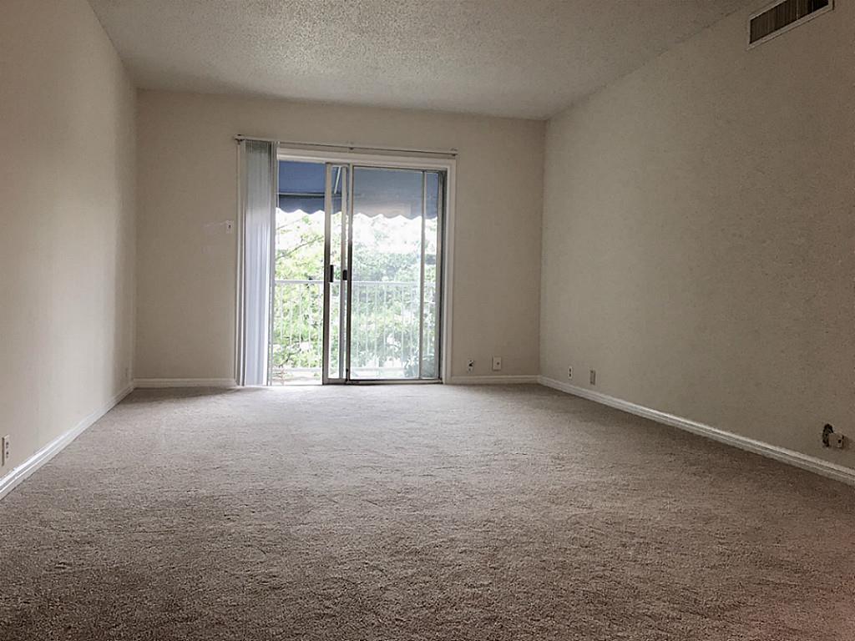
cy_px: 320
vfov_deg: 48.2
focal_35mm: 29
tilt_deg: -1.9
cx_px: 428
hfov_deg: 61.7
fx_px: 716
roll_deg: -1.7
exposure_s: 1/15
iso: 25
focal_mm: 4.15
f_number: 2.2
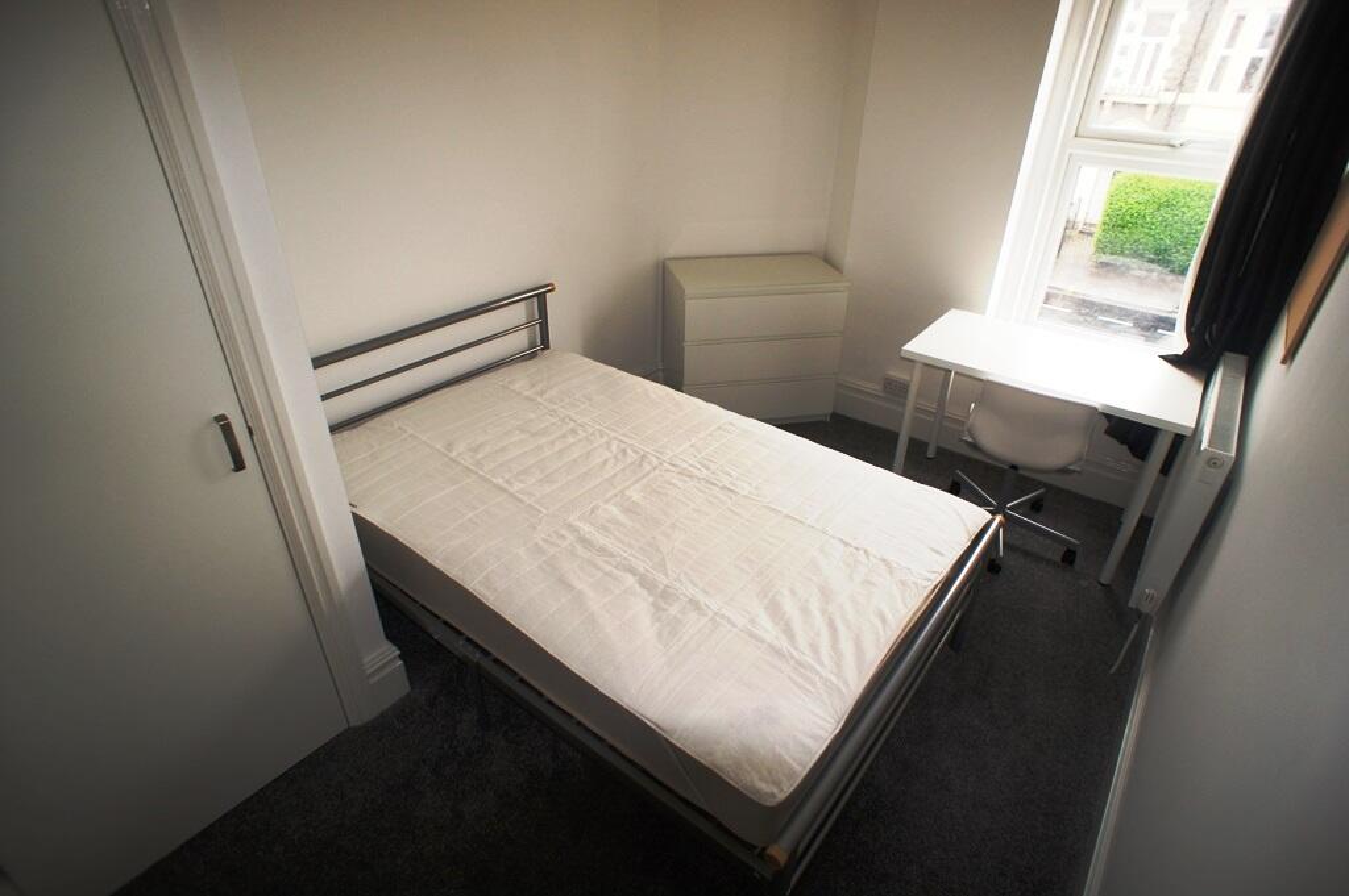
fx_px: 899
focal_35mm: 24
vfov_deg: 53.1
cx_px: 674
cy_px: 448
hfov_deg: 73.8
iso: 200
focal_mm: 16
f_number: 3.2
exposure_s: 1/60
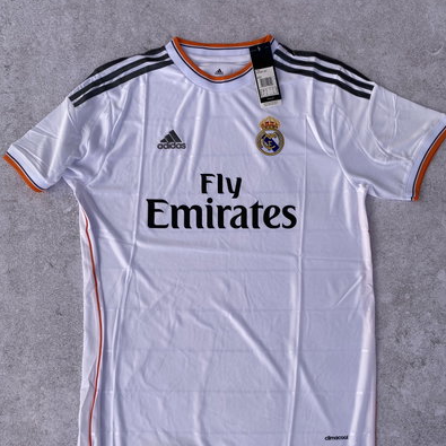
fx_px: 452
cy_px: 259
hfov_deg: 52.5
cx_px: 221
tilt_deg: -84.2
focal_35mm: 31
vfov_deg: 52.3
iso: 32
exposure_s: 1/2571
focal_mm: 4.25
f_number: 1.8
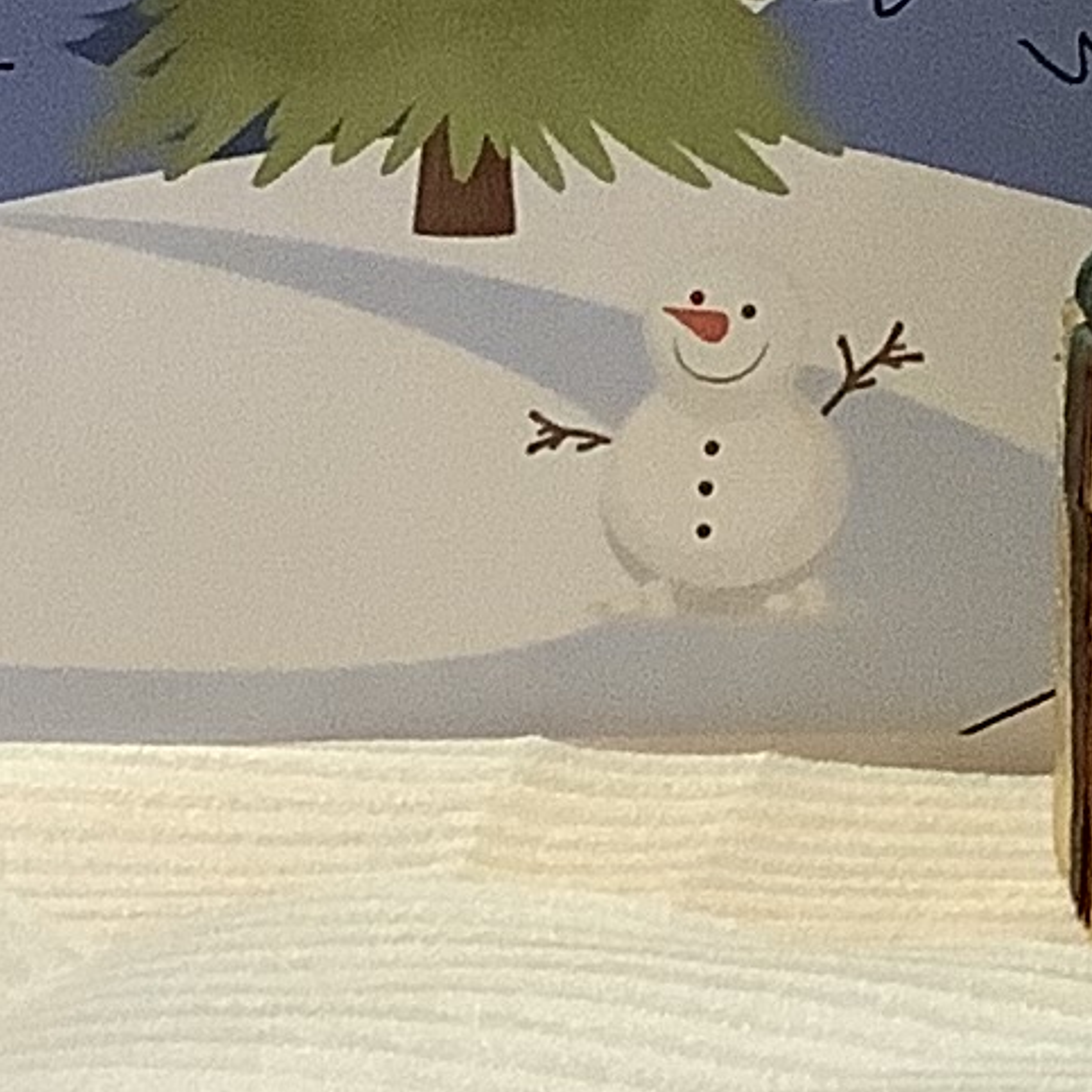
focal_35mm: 185
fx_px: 6603
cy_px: -1004
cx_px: 1895
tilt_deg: -0.7
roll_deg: -0.1
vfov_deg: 9.0
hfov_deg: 9.1
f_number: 2.4
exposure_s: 1/50
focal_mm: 3.3
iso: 320
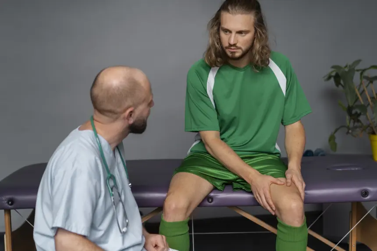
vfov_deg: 24.6
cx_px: 188
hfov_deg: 36.3
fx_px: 576
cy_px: 126
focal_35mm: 55
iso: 200
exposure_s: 1/160
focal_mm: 55
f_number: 2.5
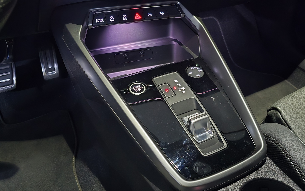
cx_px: 178
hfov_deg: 59.3
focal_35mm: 32
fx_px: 266
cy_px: 100
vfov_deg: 39.4
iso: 2500
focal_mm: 6.3
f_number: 1.7
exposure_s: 1/15
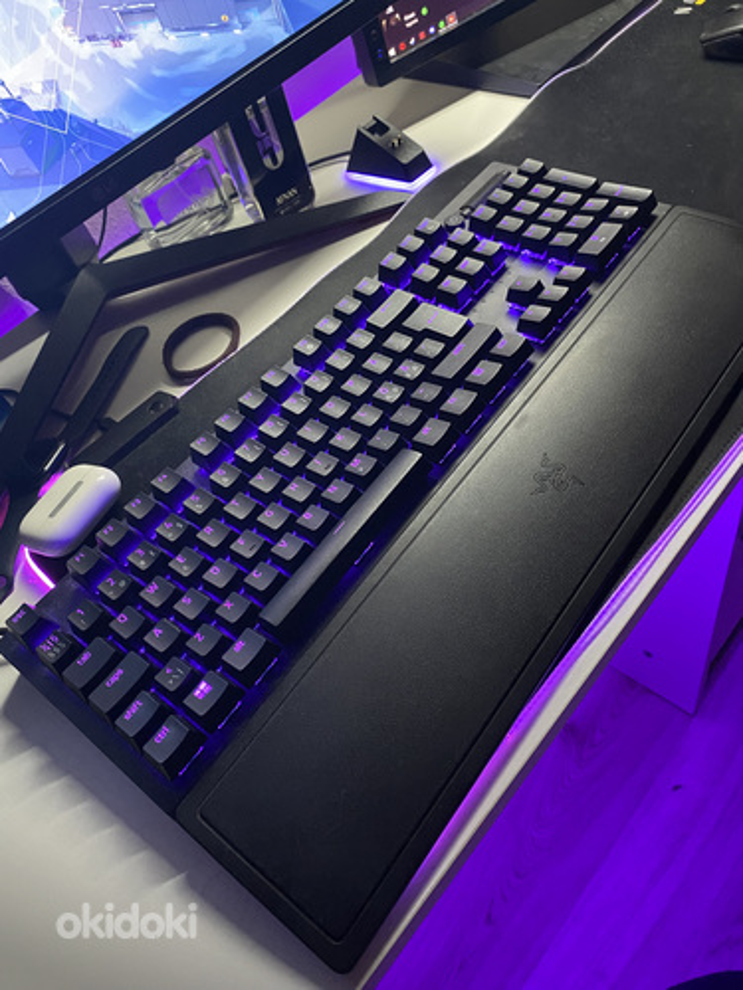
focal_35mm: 26
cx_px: 372
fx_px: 744
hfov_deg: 53.1
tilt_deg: -47.9
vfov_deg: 67.3
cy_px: 495
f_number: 1.8
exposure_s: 1/30
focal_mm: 4.25
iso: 640
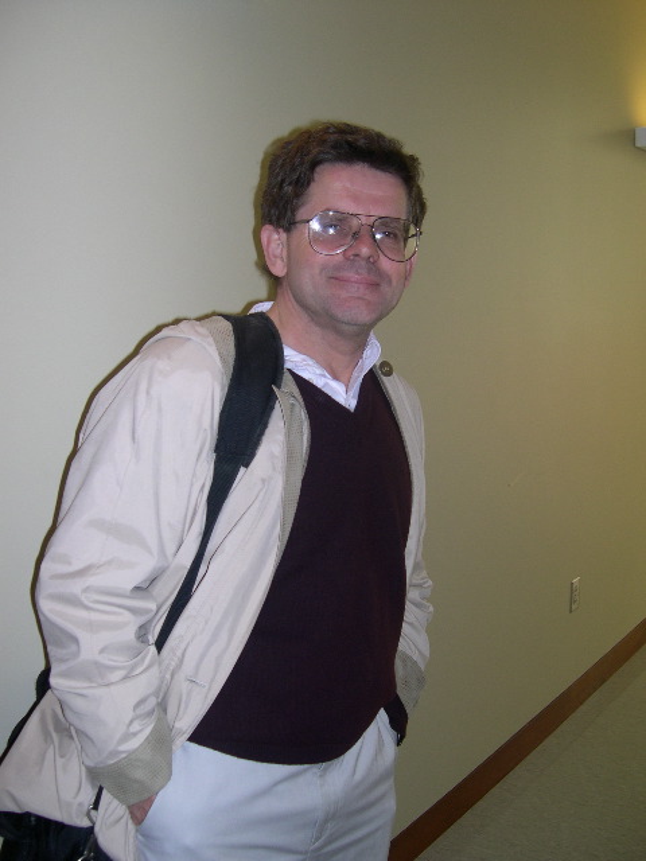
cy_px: 430
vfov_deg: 49.0
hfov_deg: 37.7
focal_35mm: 38
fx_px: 946
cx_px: 323
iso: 100
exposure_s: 1/60
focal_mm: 8
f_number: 2.8
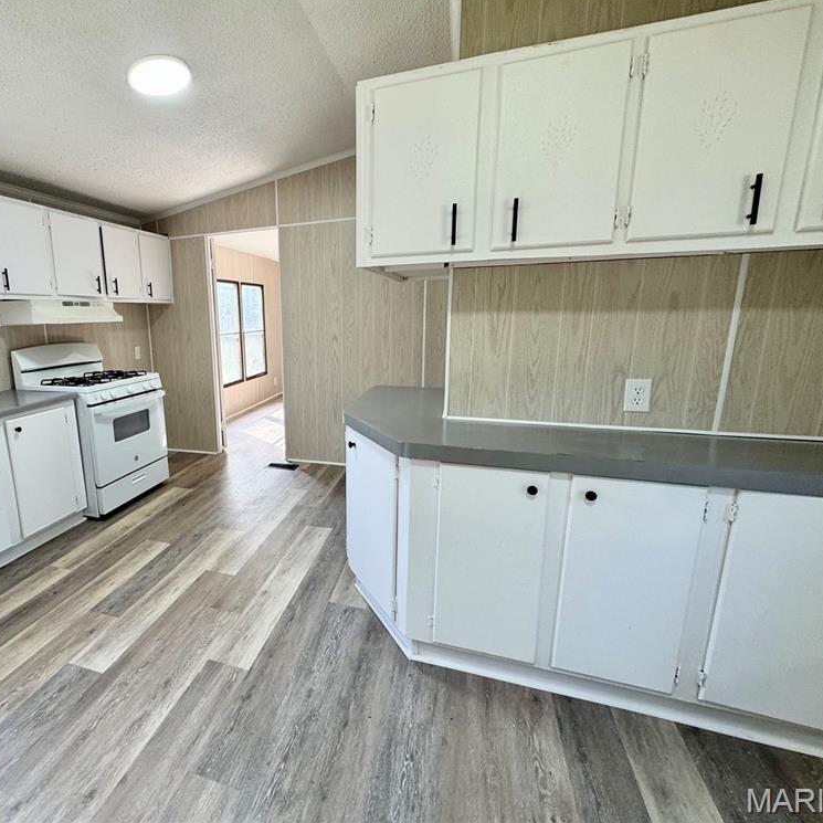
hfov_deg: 81.8
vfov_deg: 83.9
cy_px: 400
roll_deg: +3.3
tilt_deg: -11.0
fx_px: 457
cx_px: 292
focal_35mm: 17
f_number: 2.2
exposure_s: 1/120
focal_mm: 2.22
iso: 125
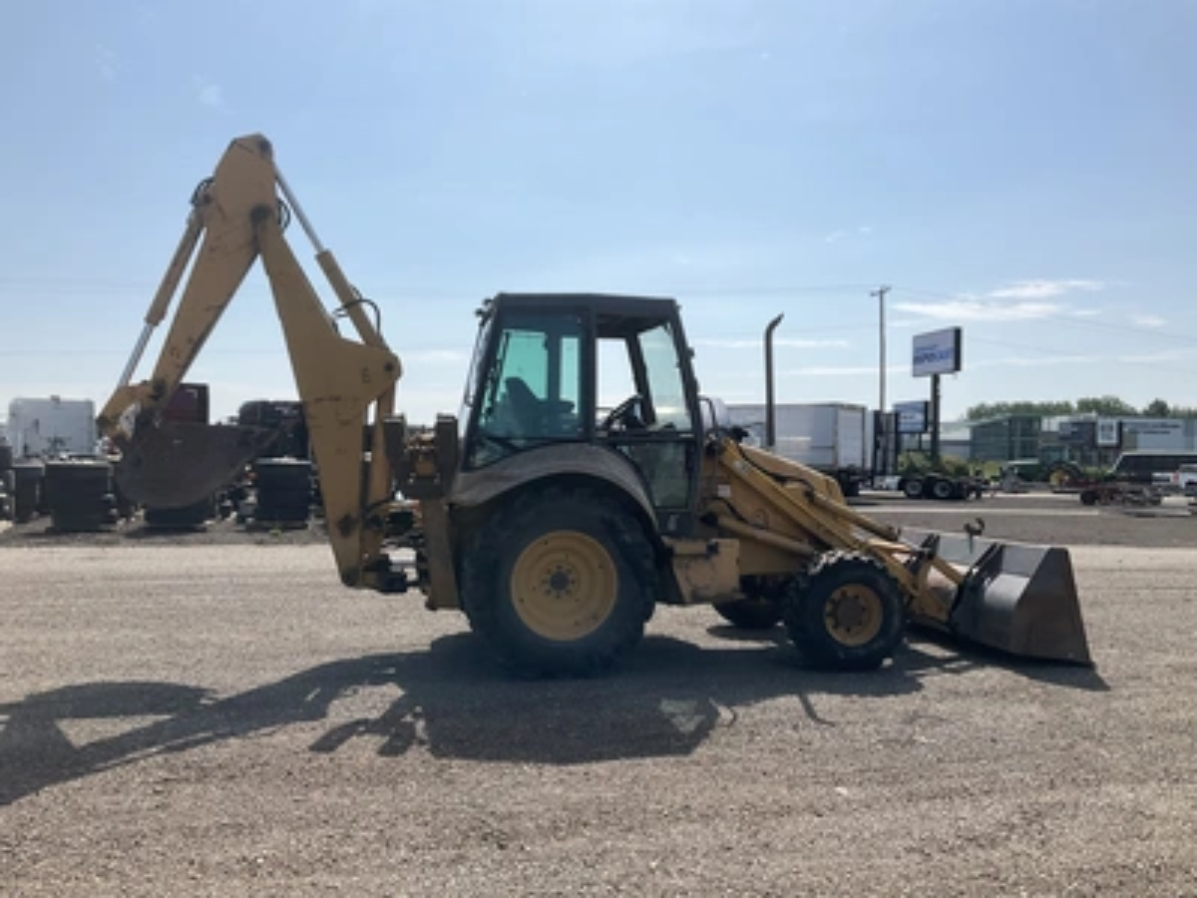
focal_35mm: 29
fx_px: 1003
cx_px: 598
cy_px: 449
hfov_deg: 61.7
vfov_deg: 48.2
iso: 25
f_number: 1.8
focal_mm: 3
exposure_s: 1/4065
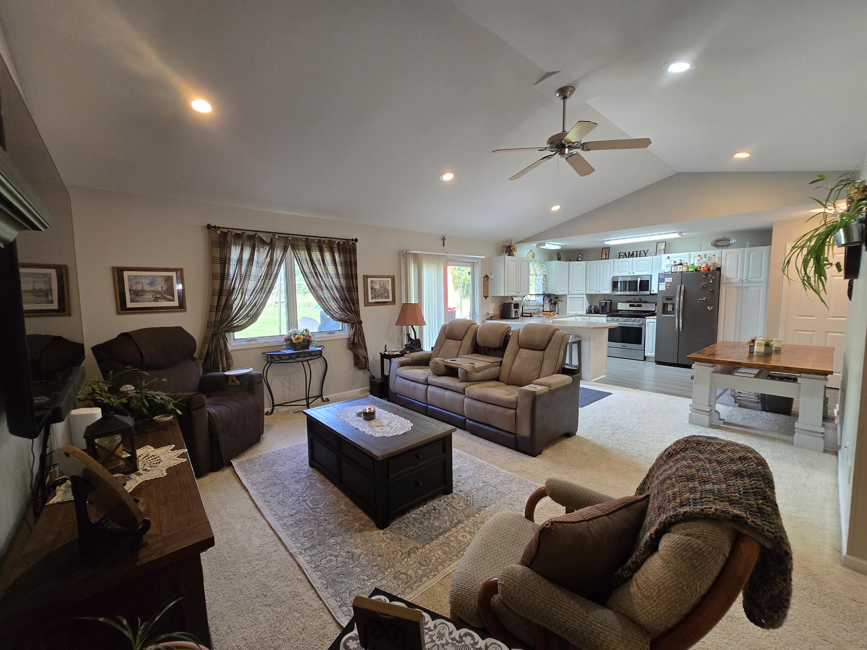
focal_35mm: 13
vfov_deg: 89.9
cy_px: 325
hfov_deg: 106.2
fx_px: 326
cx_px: 434
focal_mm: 2.2
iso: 200
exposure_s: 1/60
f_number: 2.2
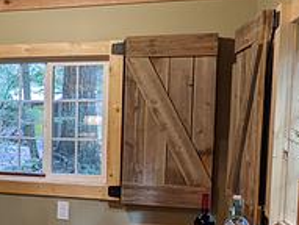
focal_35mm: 52
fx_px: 450
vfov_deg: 28.0
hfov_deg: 33.8
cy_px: 140
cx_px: 6
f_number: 2.2
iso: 313
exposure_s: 1/24
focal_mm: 2.22
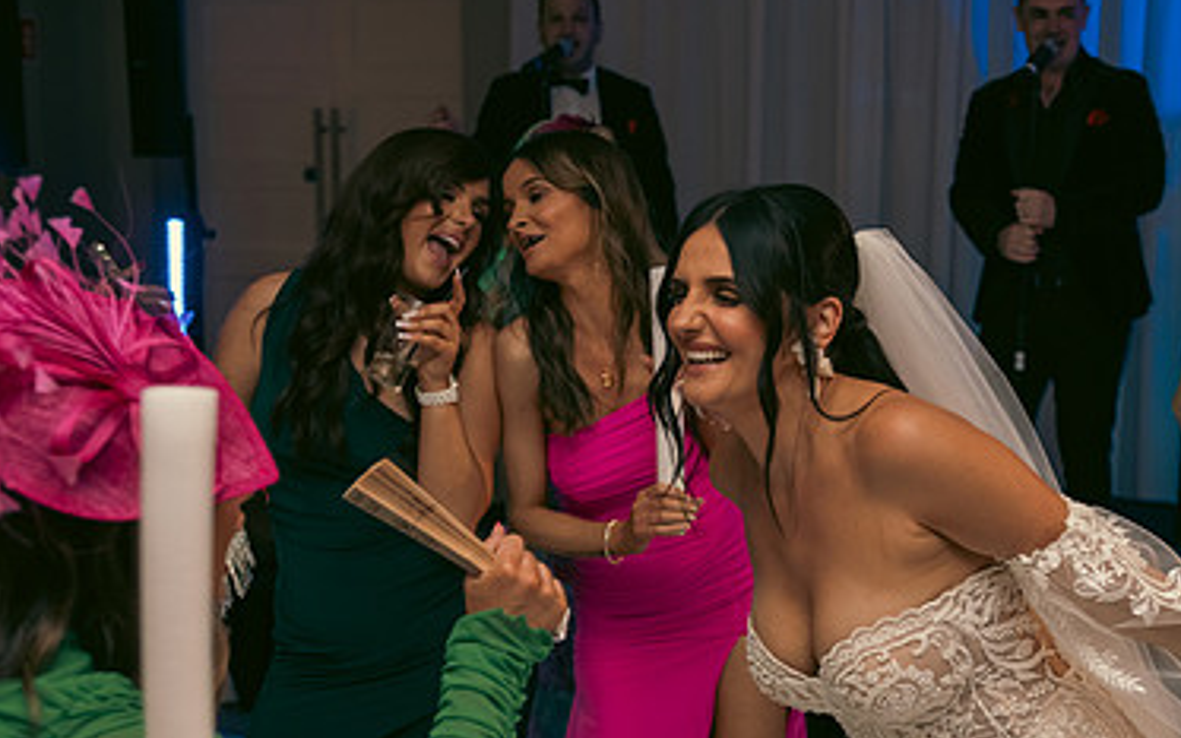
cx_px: 763
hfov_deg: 35.4
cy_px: 467
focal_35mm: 57
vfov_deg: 22.7
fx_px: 1834
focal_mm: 36
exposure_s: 1/160
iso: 800
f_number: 3.5
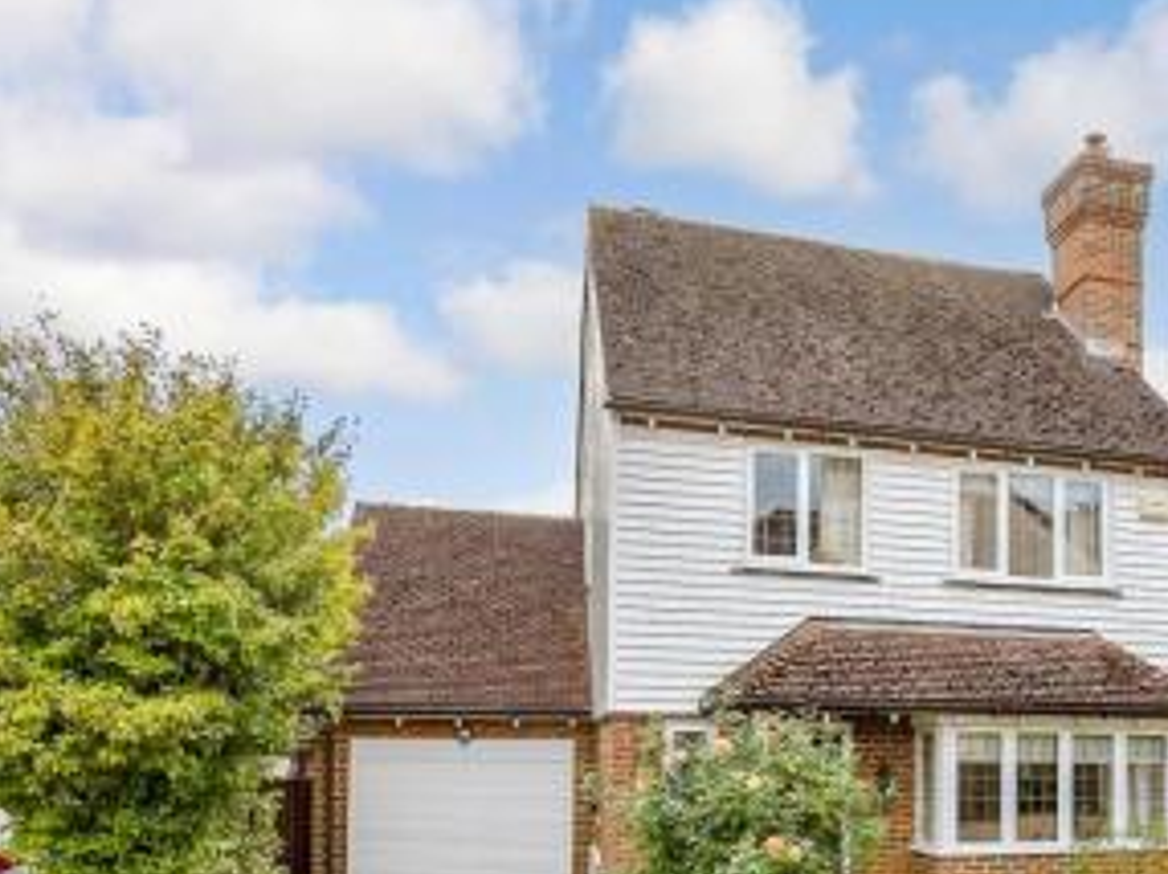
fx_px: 809
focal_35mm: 24
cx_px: 901
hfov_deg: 66.4
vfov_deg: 55.8
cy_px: 570
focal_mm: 10
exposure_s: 1/200
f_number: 8
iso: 160
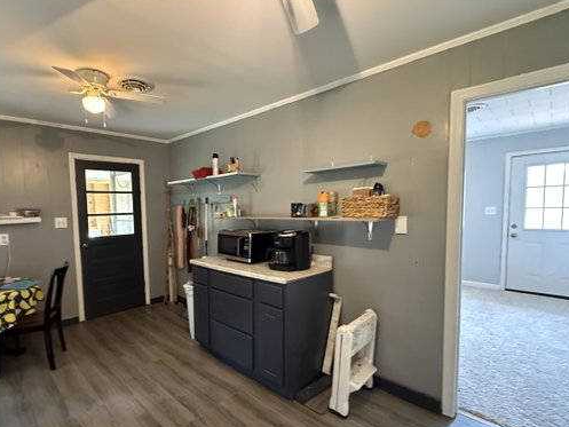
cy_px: 230
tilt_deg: -3.4
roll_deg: +1.3
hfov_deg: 87.2
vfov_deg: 71.5
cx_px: 243
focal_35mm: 18
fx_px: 296
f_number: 2.2
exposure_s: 1/40
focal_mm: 2.22
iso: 1000
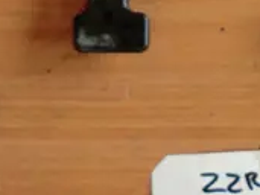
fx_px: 570
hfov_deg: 24.0
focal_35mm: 76
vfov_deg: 19.1
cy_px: 26
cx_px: 289
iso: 80
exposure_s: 1/60
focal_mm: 4.9
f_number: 3.2
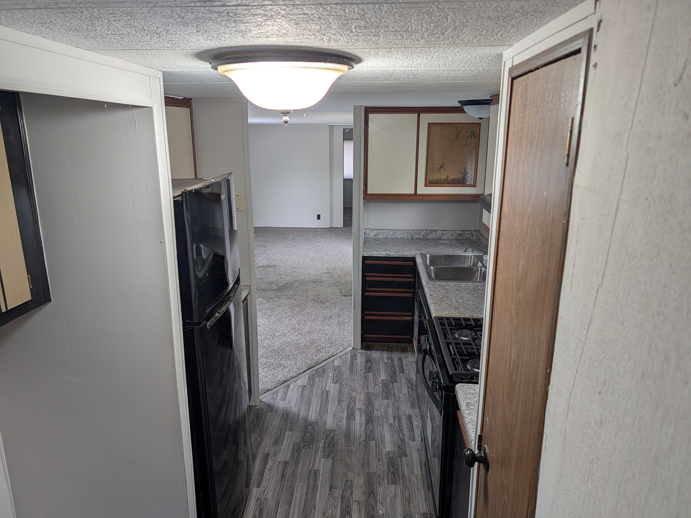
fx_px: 479
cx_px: 346
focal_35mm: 24
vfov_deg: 56.8
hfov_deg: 71.6
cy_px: 259
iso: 139
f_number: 1.68
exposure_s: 1/120
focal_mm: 6.9
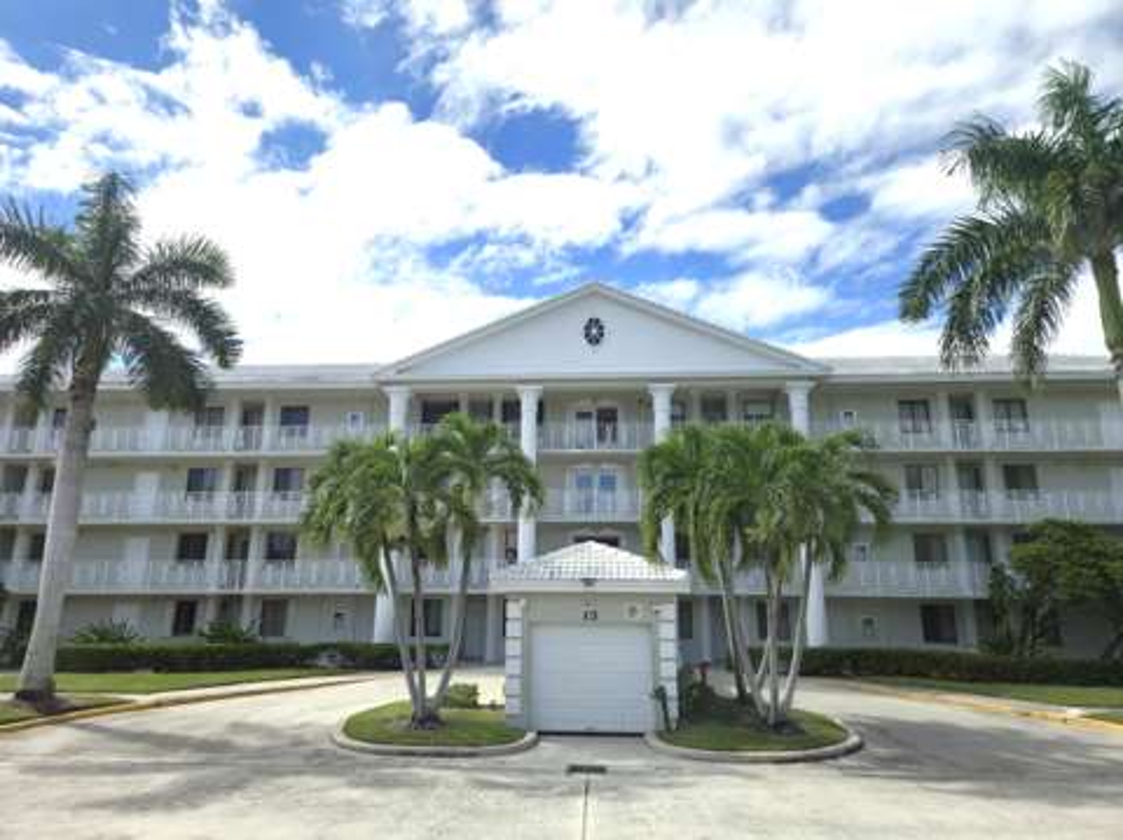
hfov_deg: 74.0
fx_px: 745
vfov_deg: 58.8
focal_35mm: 23
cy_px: 420
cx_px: 562
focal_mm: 5.4
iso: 25
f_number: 1.8
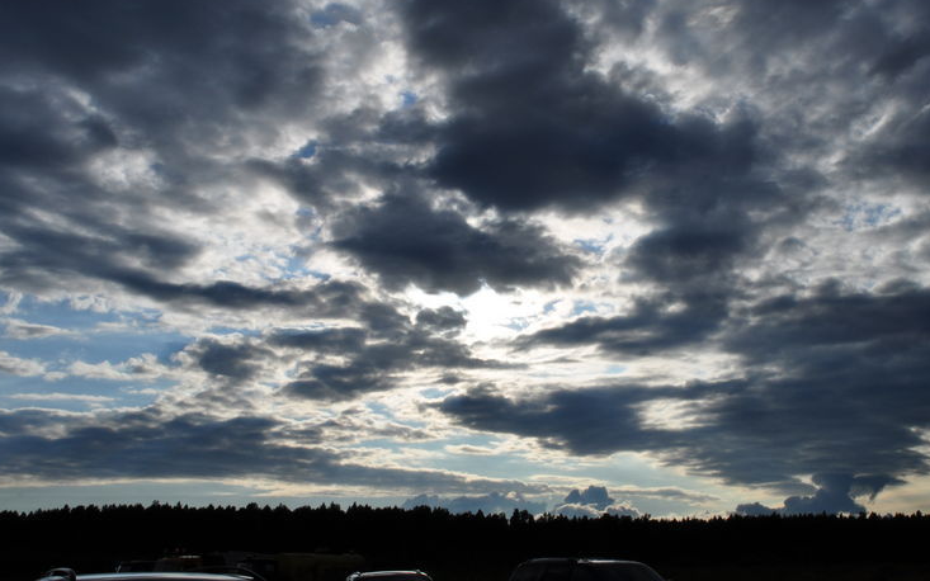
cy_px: 270
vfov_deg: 28.6
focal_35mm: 45
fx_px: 1140
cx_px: 530
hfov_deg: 44.3
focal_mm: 24
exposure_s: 1/250
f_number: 22
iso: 200
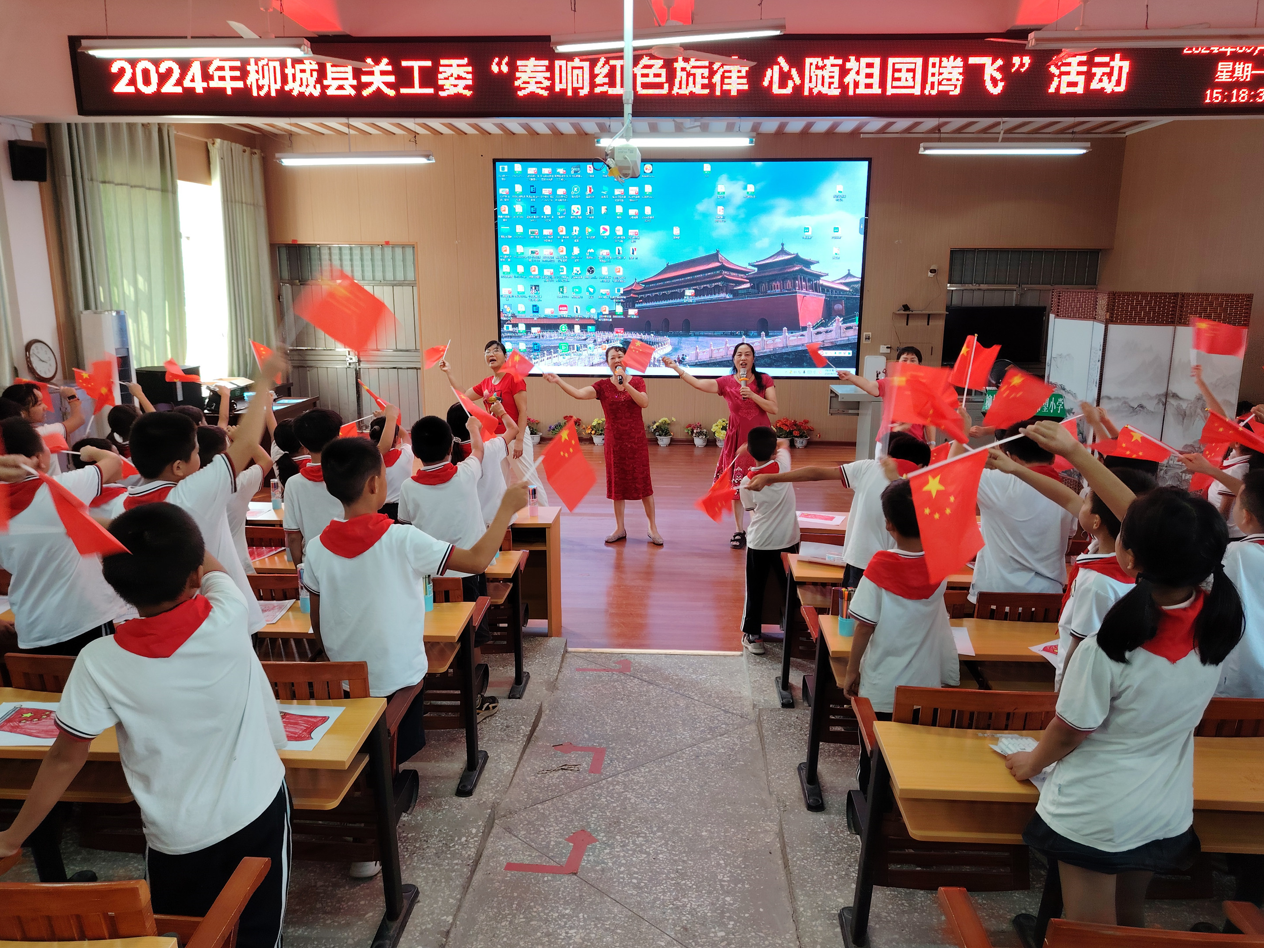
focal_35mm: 25
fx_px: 913
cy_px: 468
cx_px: 636
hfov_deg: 69.4
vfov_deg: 54.9
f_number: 1.75
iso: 347
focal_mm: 5.25
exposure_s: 1/50
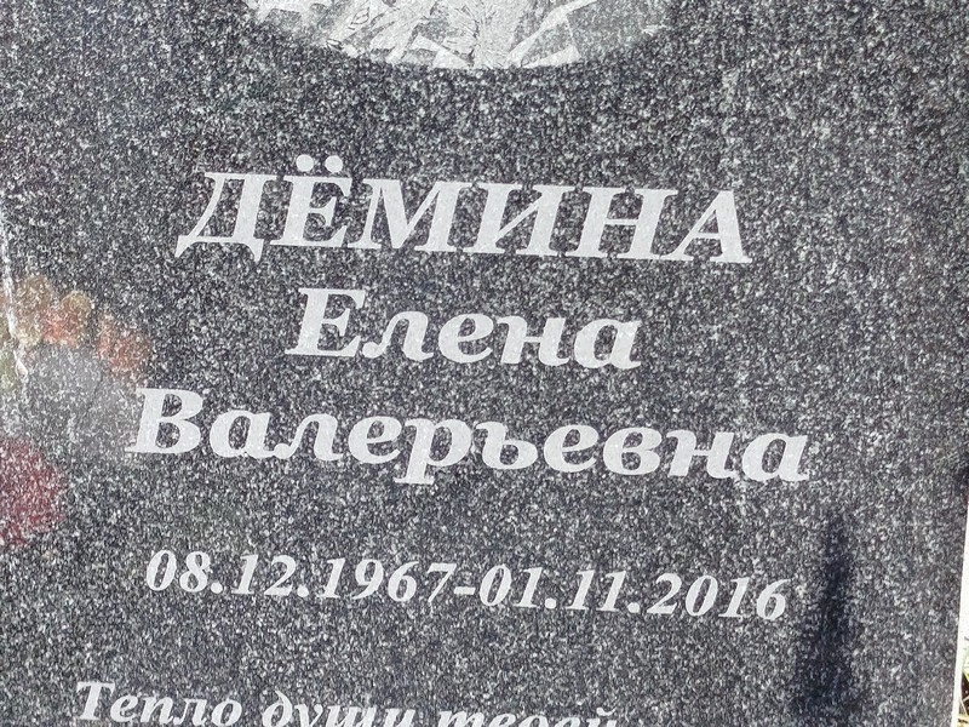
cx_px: 484
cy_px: 364
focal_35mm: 36
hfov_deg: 51.4
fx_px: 1008
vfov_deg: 39.7
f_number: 1.7
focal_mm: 5.31
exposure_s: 1/266
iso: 50
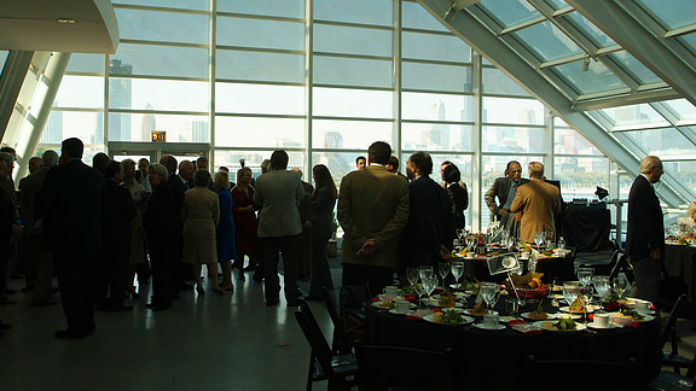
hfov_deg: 52.8
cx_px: 348
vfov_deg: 31.1
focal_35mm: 38
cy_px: 166
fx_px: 701
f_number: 8
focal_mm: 24
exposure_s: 1/45
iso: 200
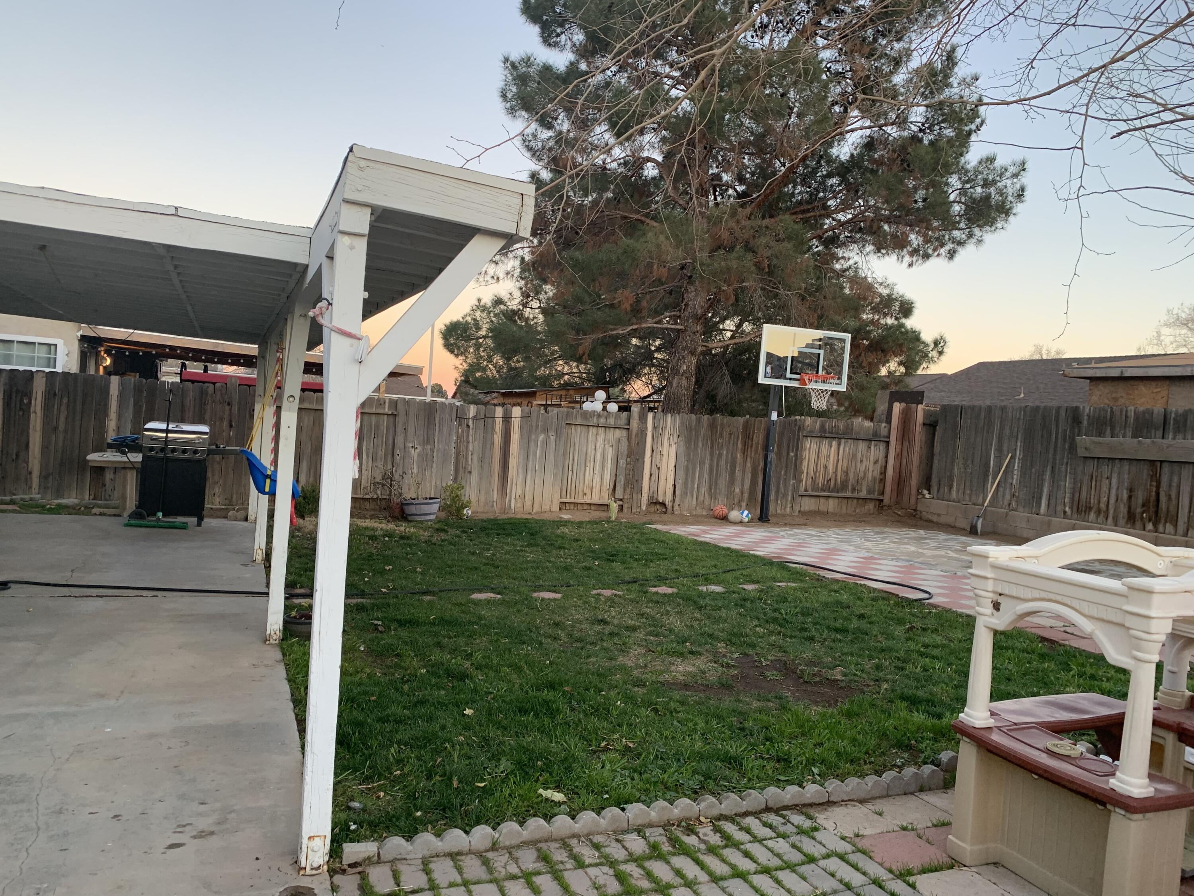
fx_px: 897
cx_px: 597
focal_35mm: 26
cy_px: 448
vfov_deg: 53.1
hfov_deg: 67.3
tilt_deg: +0.0
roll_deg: -4.7
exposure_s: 1/121
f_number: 1.8
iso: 80
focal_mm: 4.25
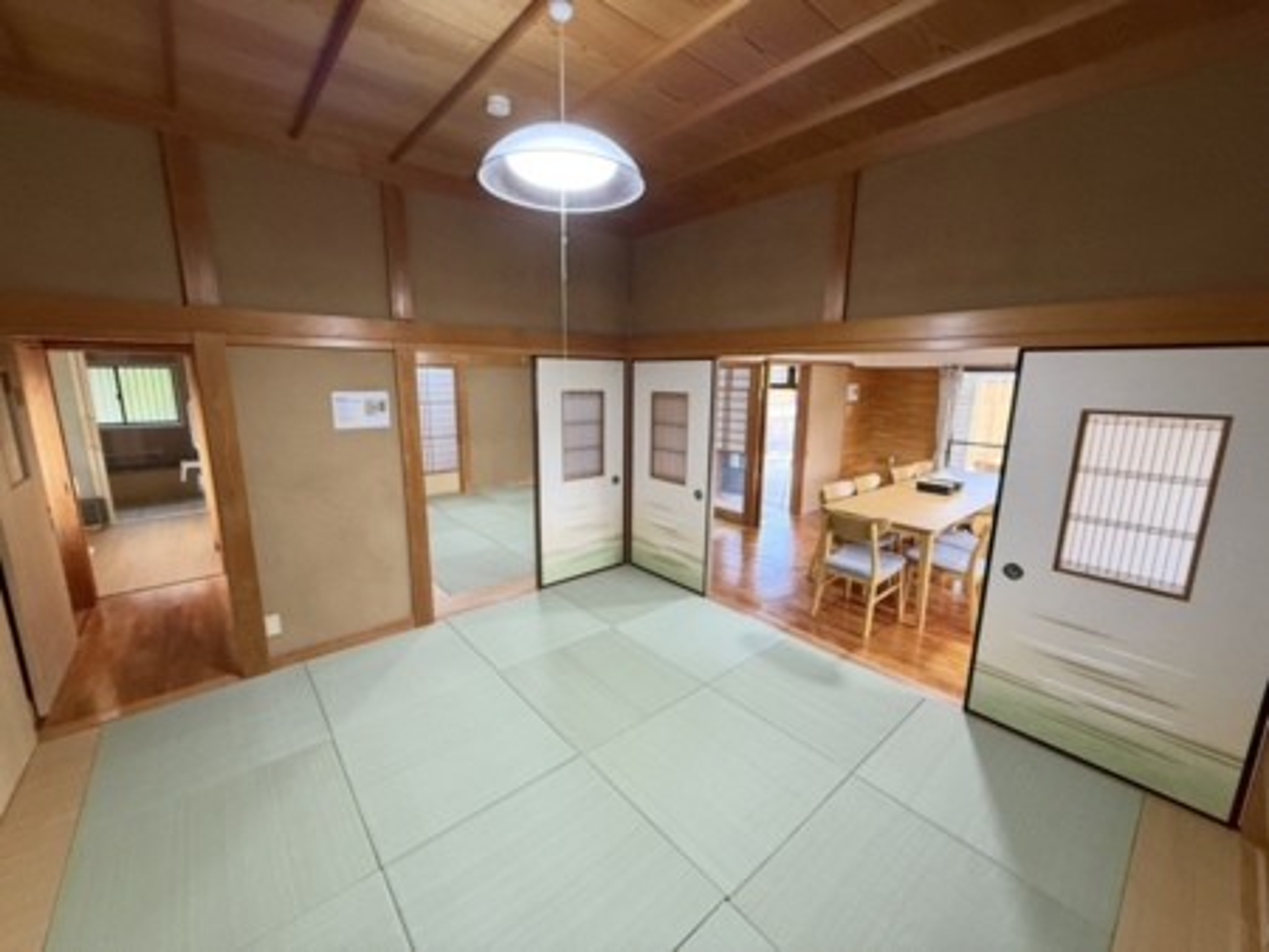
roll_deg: -0.4
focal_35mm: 14
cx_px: 634
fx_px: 514
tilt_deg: -10.9
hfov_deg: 102.0
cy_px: 476
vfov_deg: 85.7
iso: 400
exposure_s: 1/100
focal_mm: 2.22
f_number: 2.2
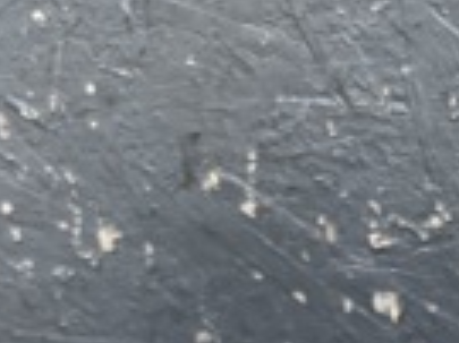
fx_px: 1630
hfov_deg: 15.6
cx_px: 500
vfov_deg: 10.9
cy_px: 691
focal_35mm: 123
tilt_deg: -28.4
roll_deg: +0.4
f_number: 1.6
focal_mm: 5.1
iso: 50
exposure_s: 1/367
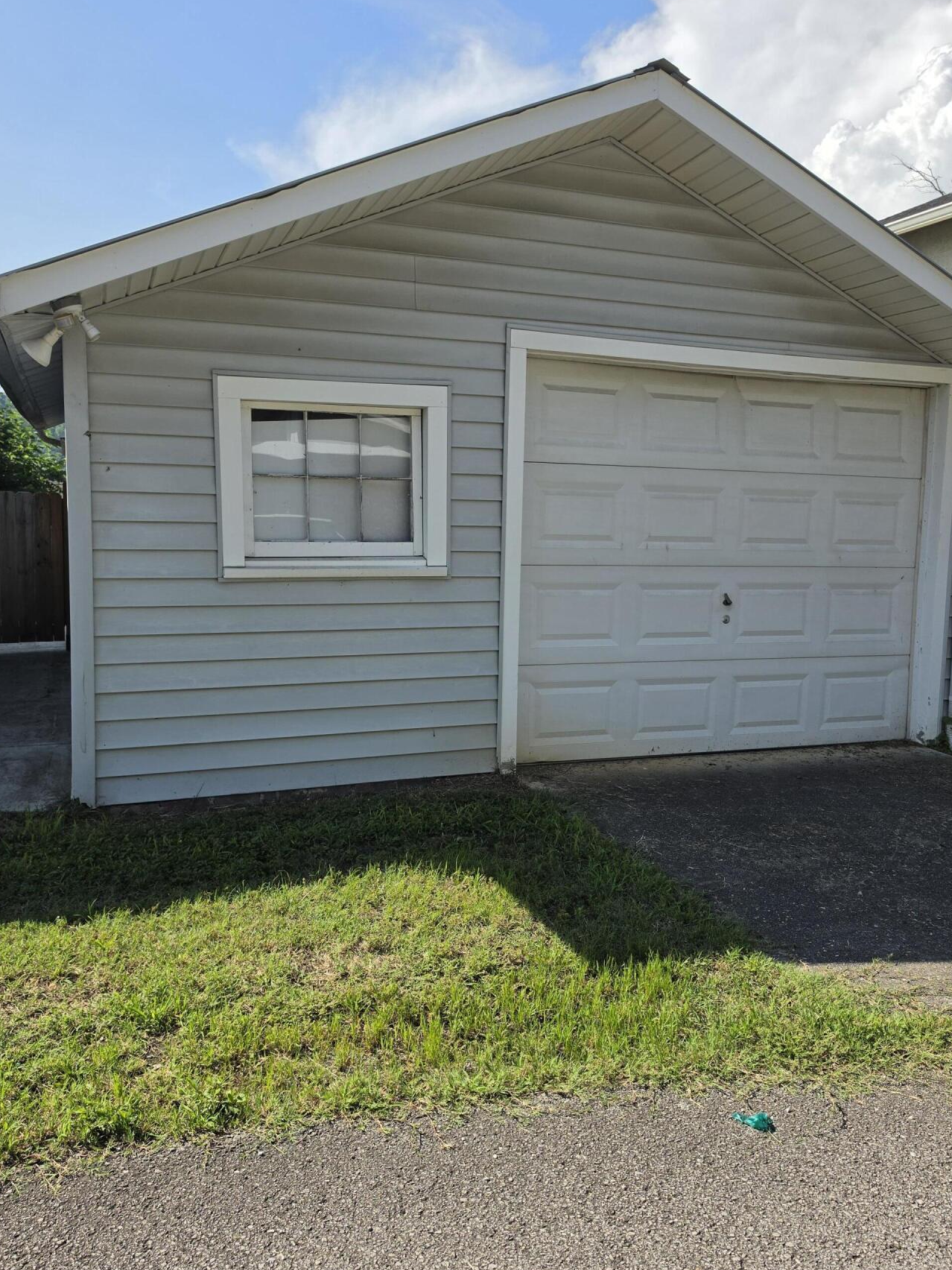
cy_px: 639
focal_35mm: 27
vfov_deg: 65.3
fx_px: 990
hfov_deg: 51.3
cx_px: 456
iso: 64
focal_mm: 6.5
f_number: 1.4
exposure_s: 1/7939
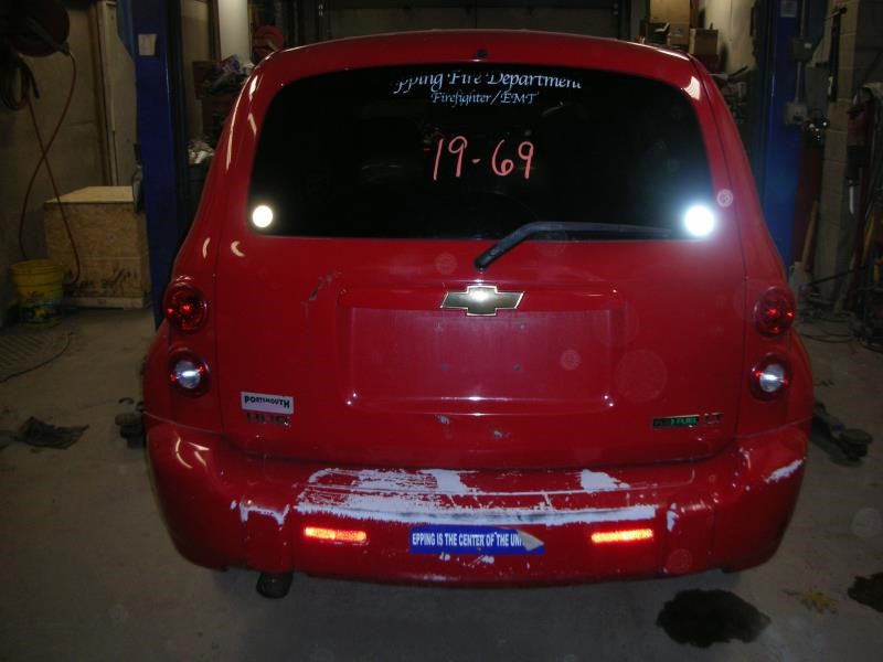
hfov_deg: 52.6
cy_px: 331
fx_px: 893
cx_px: 442
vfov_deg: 40.7
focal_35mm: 35
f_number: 3
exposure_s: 1/60.1
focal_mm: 5.8
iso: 96
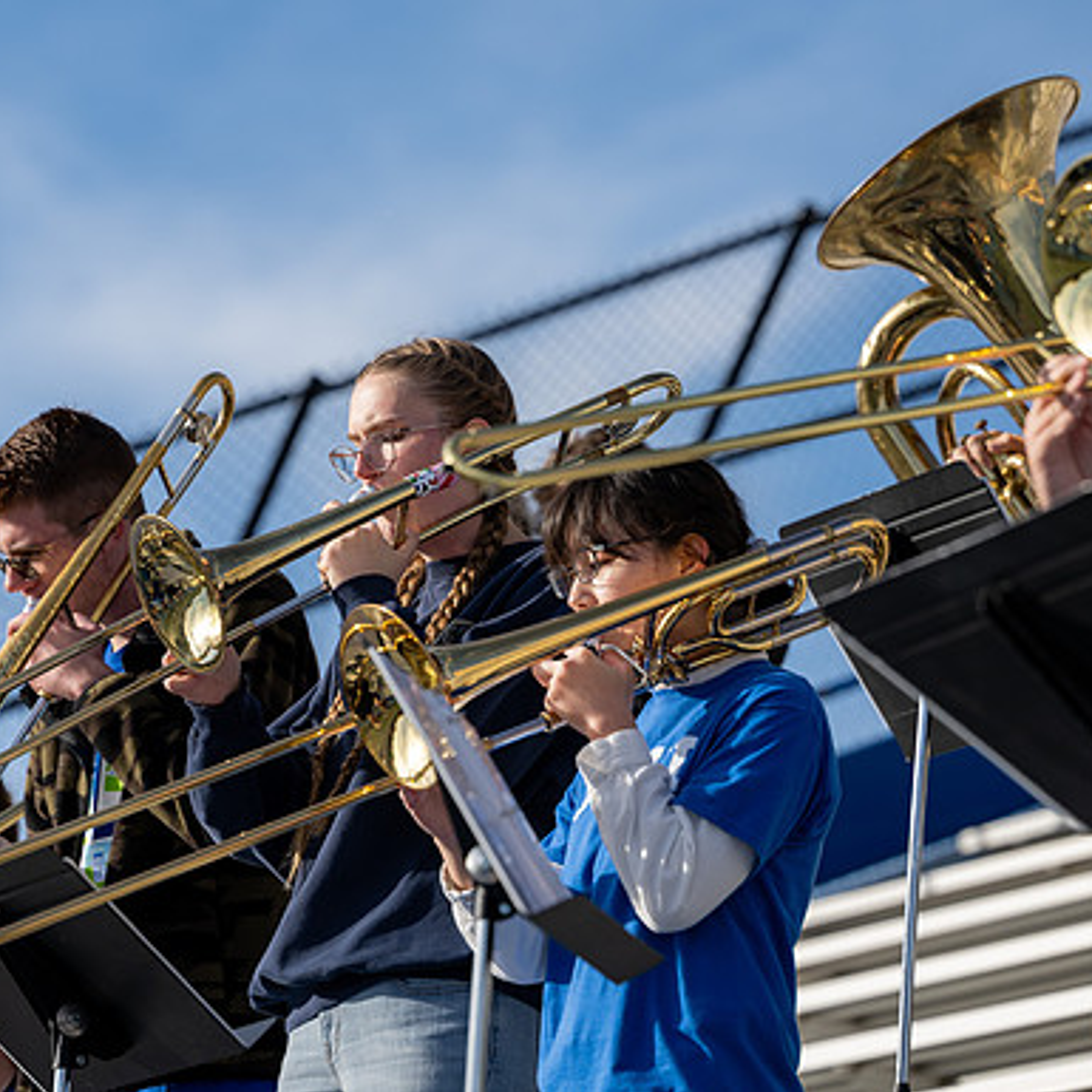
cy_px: 490
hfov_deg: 8.8
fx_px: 7067
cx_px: 417
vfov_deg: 8.8
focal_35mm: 198
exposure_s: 1/1000
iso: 100
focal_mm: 140
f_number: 4
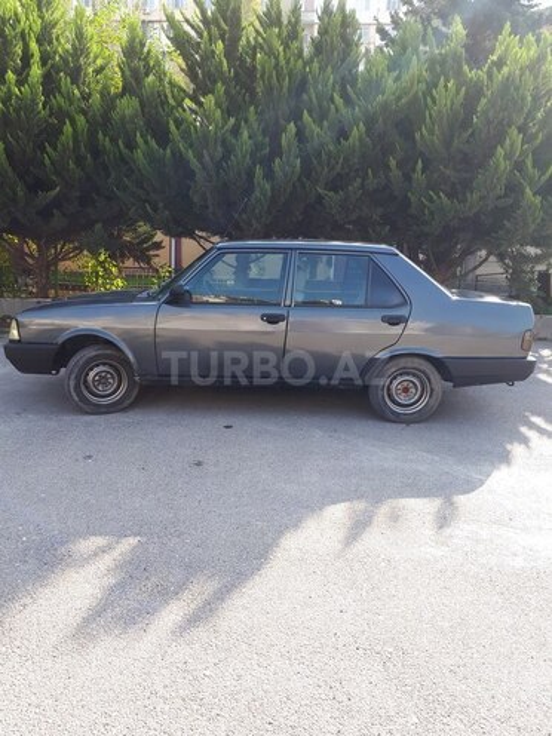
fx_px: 574
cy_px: 368
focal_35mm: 27
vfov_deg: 65.3
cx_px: 276
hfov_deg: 51.4
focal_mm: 3.6
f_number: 1.9
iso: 40
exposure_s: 1/243
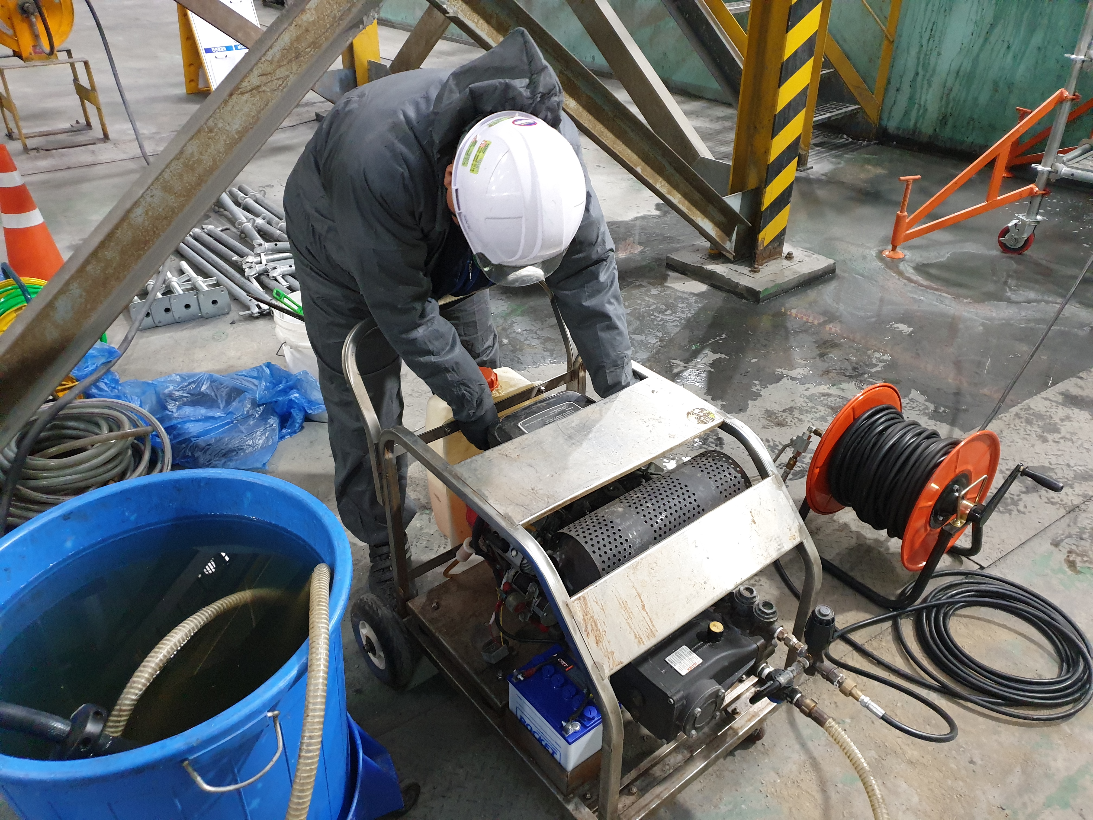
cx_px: 546
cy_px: 410
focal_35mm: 26
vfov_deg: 53.1
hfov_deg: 67.3
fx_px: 821
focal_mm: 4.3
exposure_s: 1/60
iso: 400
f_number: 1.5
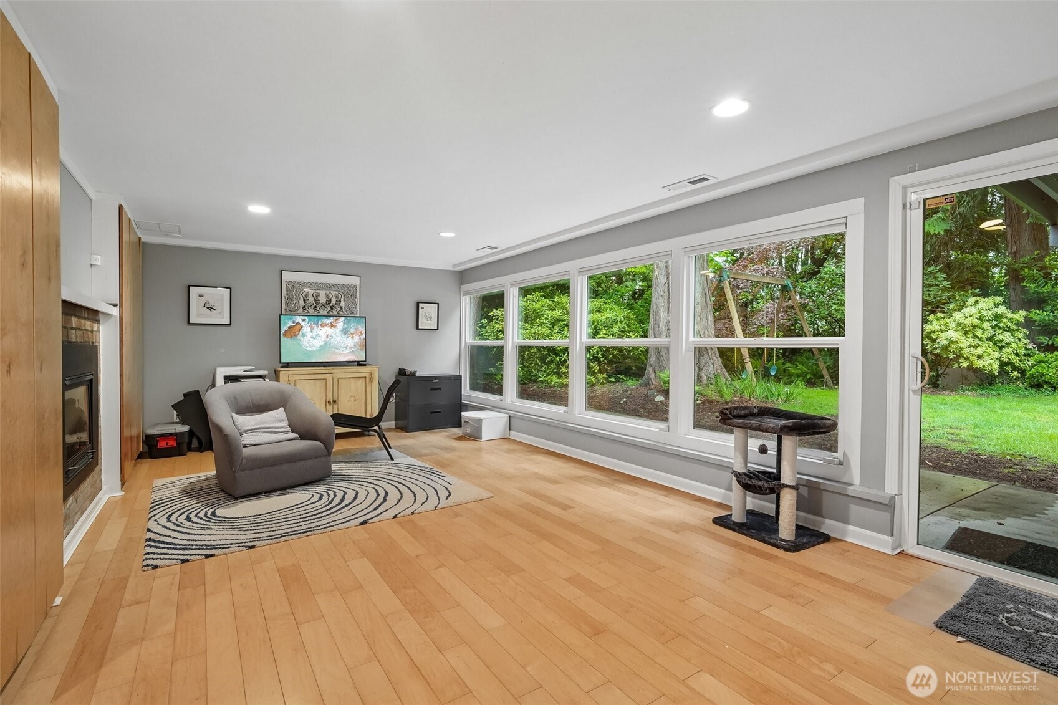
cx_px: 529
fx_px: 470
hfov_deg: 96.7
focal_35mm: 16
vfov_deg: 73.7
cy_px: 352
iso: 1600
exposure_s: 1/10
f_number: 8
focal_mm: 16
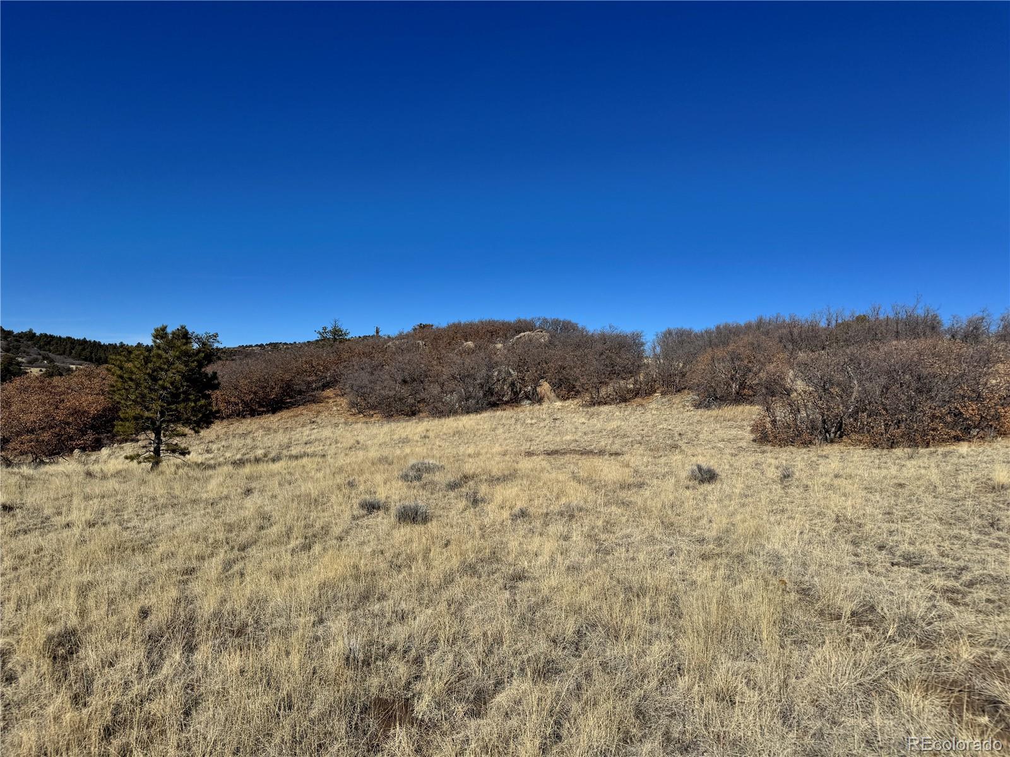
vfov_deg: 56.8
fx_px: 700
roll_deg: -2.2
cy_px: 378
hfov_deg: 71.6
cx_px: 505
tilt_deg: +1.6
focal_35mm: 24
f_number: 1.78
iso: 80
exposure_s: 1/9009
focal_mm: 6.76
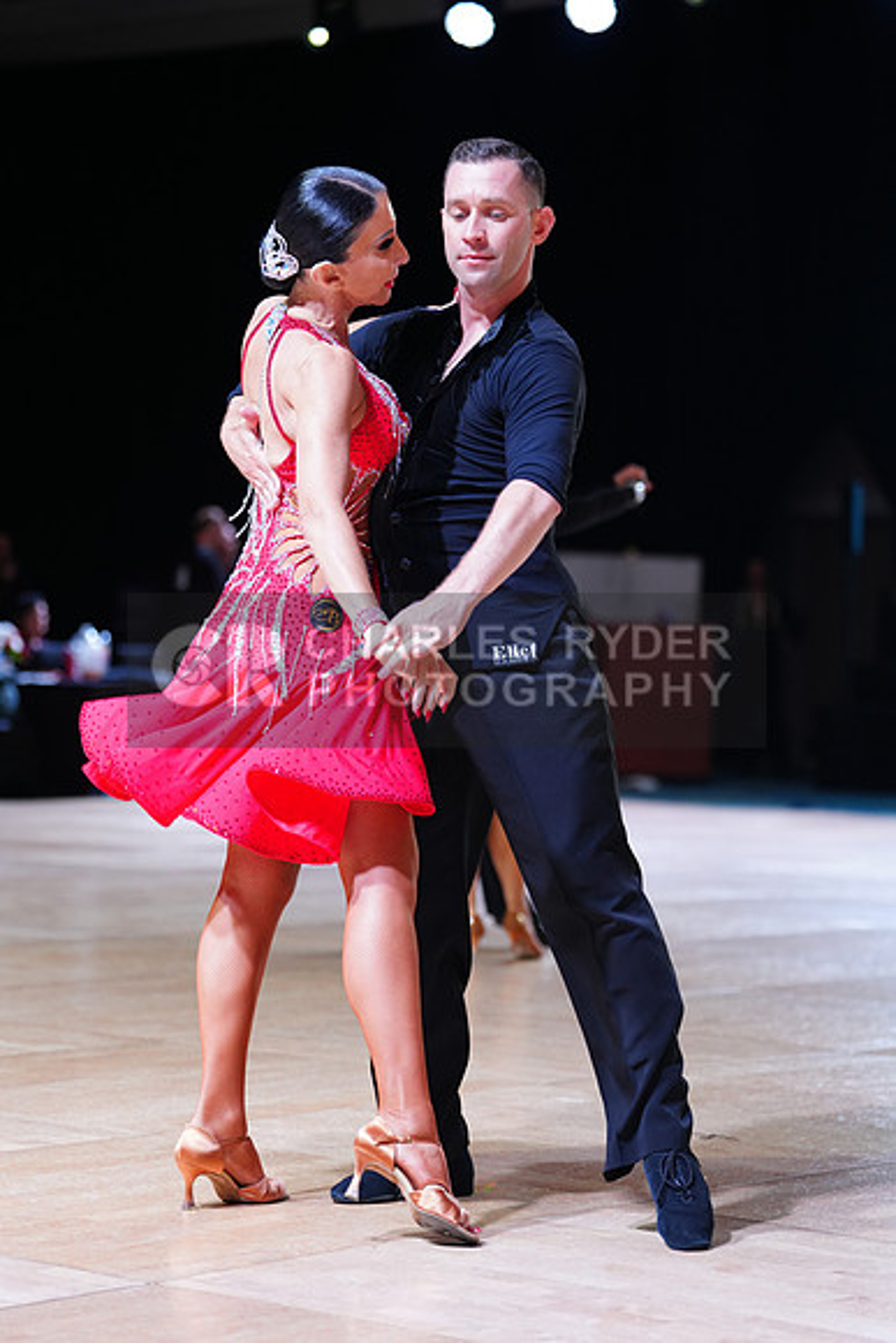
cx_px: 448
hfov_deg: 14.1
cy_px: 672
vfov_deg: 21.0
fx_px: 3619
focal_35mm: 97
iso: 1000
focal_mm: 97
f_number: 2.8
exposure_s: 1/400
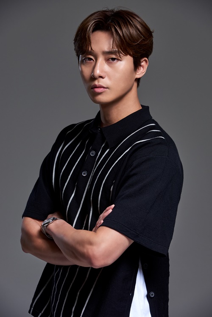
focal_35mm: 200
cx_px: 106
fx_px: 1765
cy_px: 158
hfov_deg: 6.9
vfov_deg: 10.3
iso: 200
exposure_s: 1/125
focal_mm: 200
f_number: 13
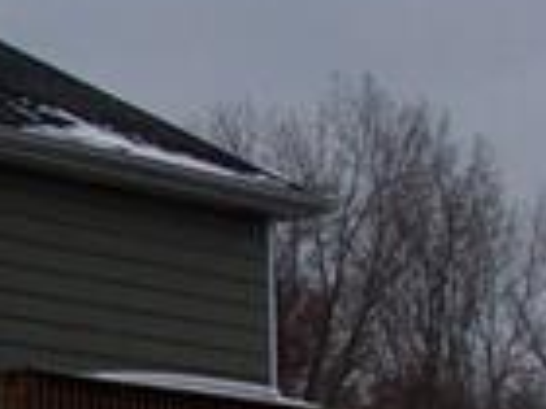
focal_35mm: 205
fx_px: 3233
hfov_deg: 8.2
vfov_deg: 7.2
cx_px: -1096
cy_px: 506
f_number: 10.8
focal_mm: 5.1
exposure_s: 1/70
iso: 80
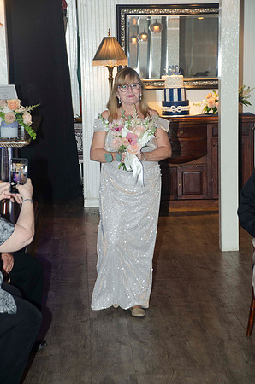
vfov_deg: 19.5
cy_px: 192
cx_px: 128
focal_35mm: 105
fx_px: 1121
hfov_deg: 13.0
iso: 400
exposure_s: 1/60
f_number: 5.6
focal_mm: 70
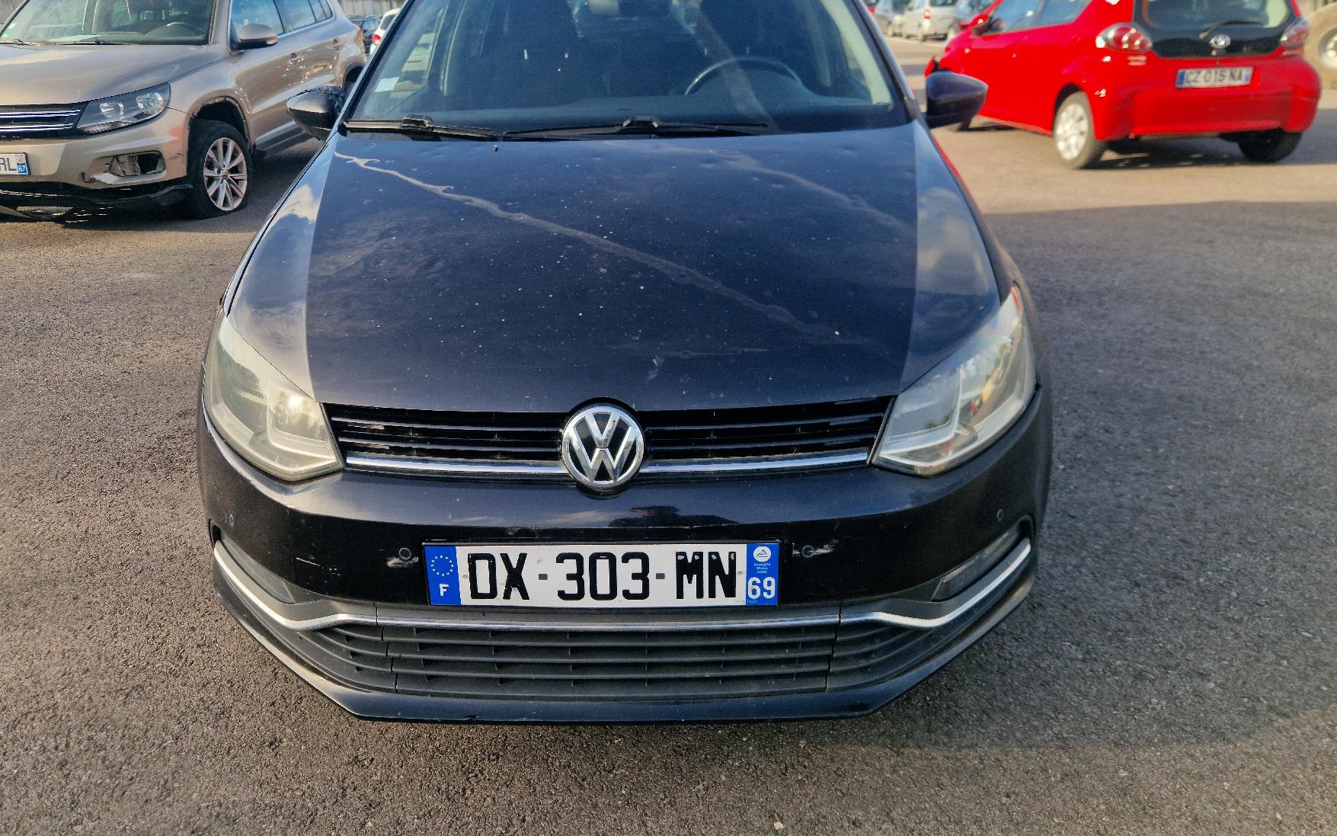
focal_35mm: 25
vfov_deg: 49.0
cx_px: 670
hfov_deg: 72.5
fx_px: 911
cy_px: 339
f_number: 1.8
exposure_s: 1/455
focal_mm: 5.4
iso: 50
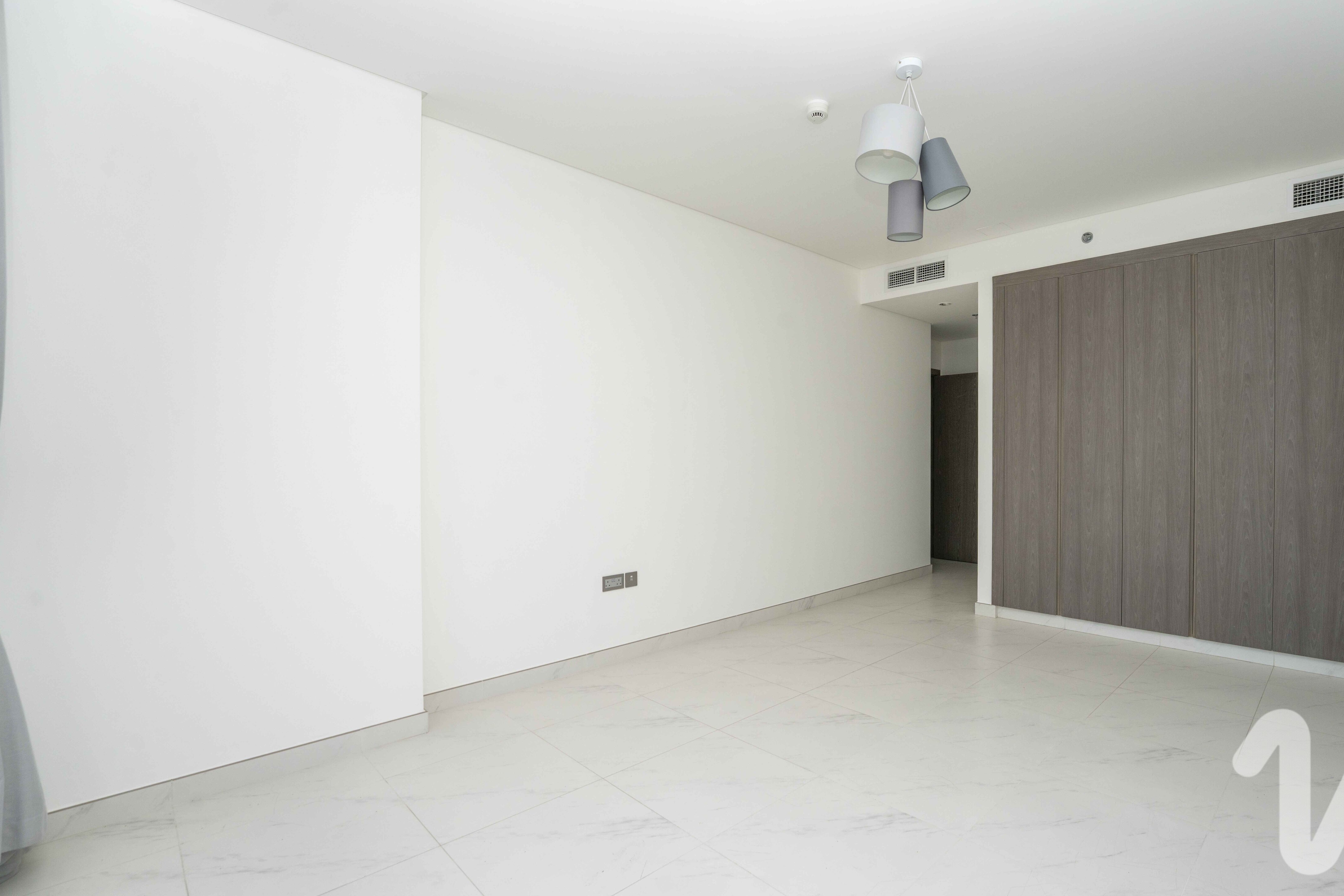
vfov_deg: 73.7
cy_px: 471
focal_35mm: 16
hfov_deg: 96.1
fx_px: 597
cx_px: 767
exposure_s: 1/100
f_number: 8
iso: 250
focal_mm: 14
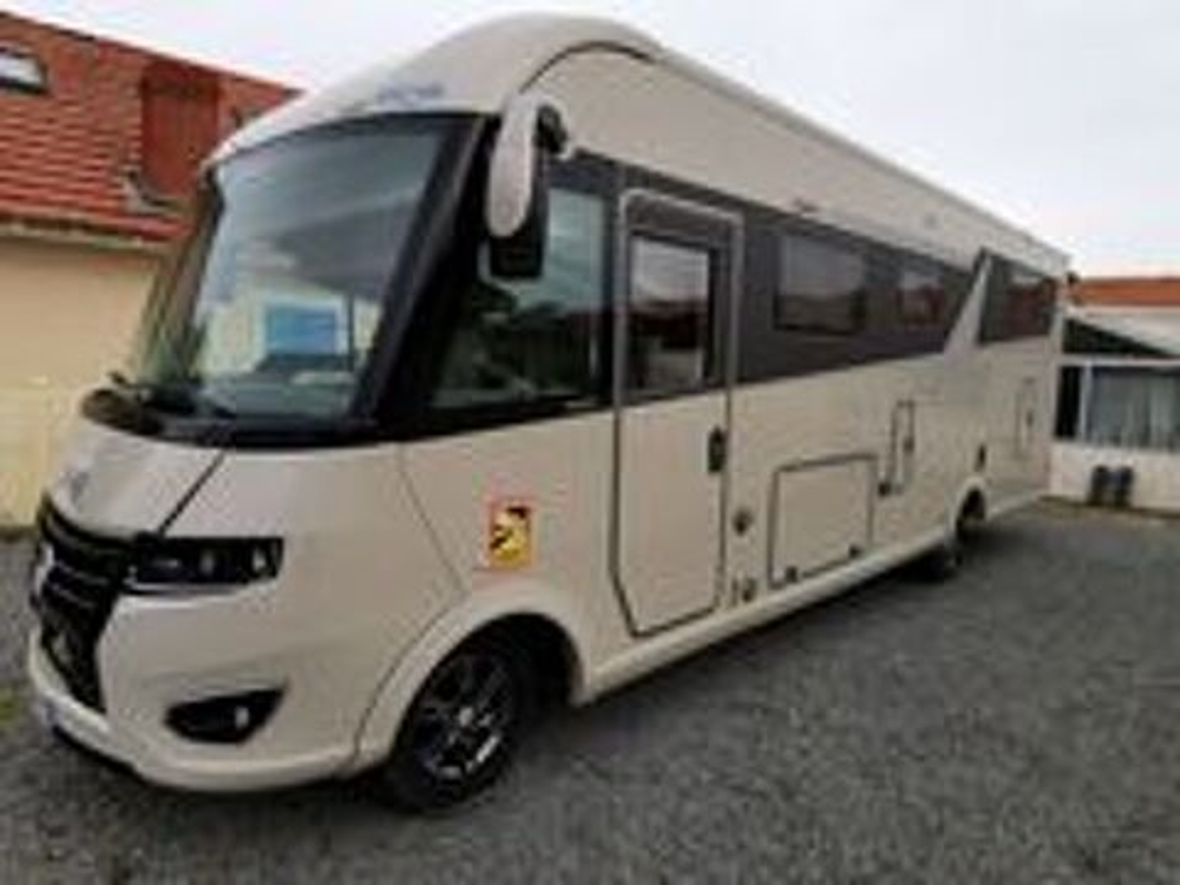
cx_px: 590
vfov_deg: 66.0
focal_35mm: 20
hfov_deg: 81.7
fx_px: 682
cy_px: 442
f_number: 2.2
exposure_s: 1/318
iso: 50
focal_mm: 2.26
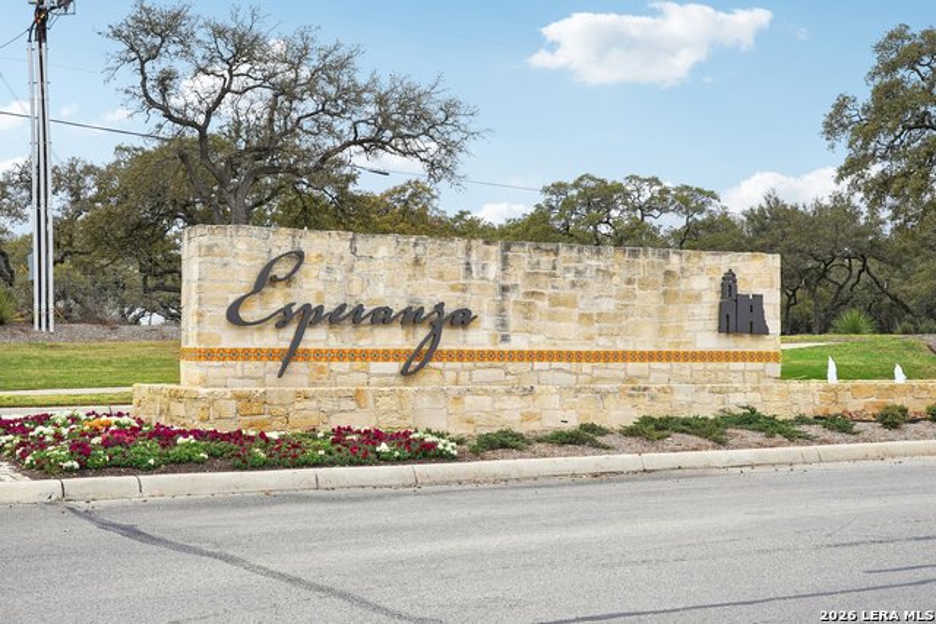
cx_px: 468
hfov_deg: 36.9
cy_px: 312
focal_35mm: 54
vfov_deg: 25.1
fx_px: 1404
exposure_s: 1/320
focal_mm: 54
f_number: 8
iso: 100
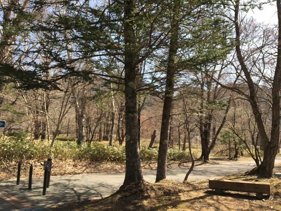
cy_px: 106
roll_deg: -0.1
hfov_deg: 61.7
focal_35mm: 29
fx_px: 235
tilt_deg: +7.3
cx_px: 140
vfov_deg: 48.2
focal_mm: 4.15
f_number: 2.2
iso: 25
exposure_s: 1/478
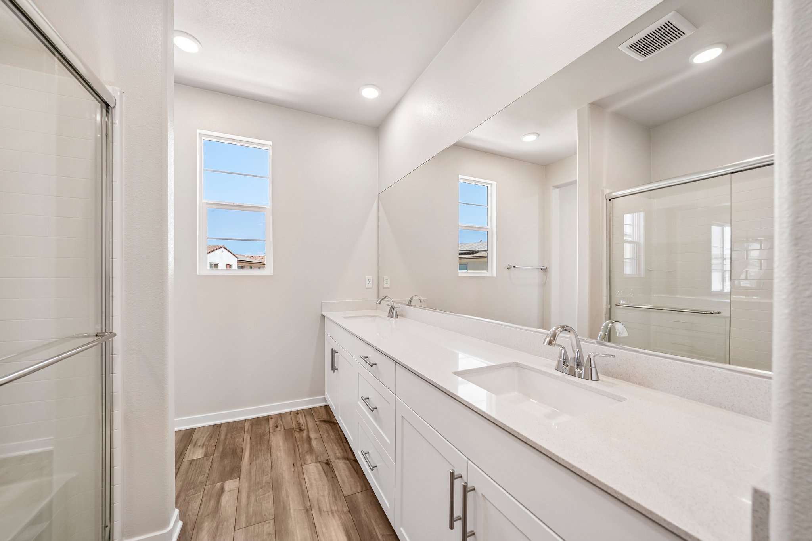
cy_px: 270
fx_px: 271
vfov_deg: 90.0
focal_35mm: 12
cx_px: 406
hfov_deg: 112.6
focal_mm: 12
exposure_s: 1/30
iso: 200
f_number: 7.1
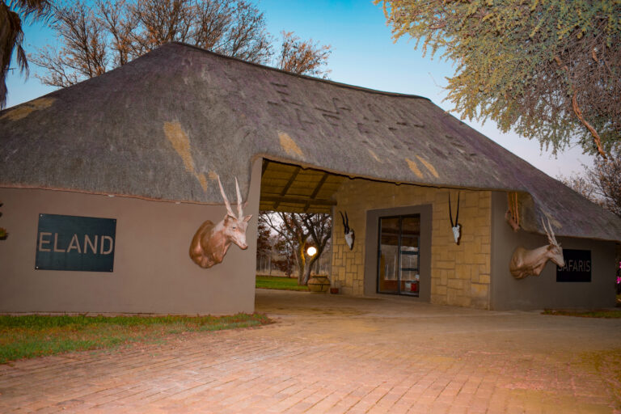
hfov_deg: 55.1
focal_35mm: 34
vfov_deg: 38.4
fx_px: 595
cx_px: 310
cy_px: 207
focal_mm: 23
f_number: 3.8
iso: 720
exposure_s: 1/30
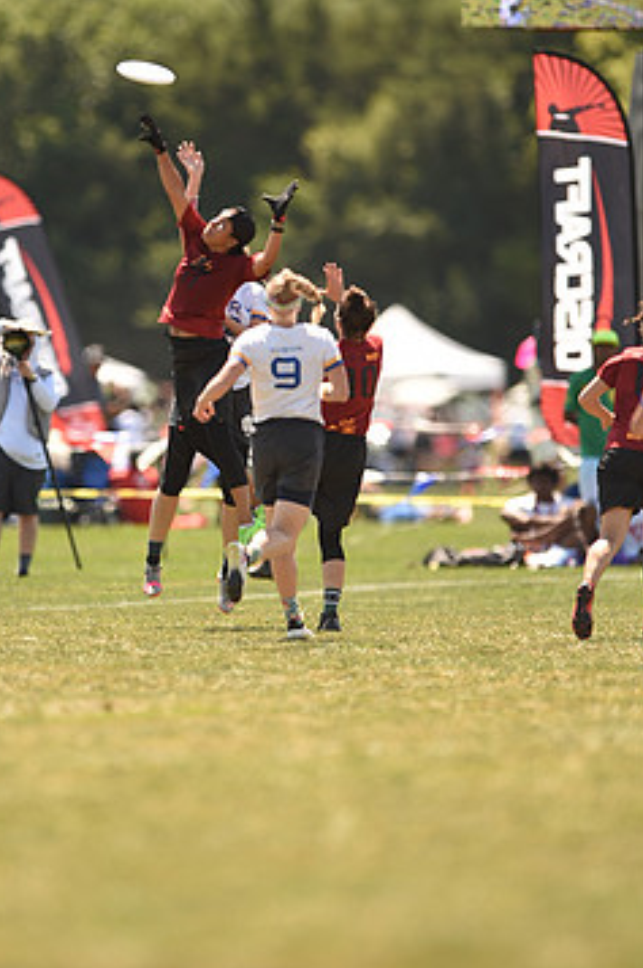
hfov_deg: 2.1
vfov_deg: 3.2
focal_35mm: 649
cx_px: 159
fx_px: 17437
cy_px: 371
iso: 100
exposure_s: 1/800
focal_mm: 400
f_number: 2.8
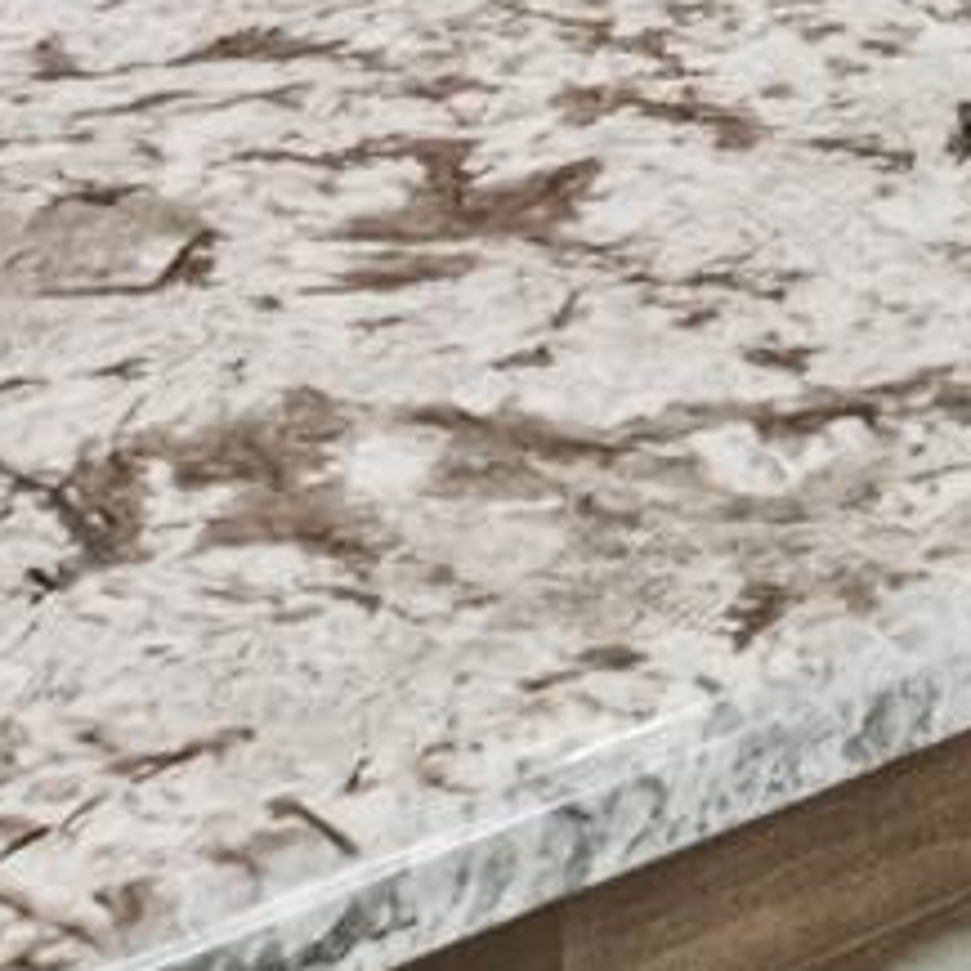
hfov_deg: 11.4
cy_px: -1363
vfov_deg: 10.3
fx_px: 4665
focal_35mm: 147
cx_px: 1427
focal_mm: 10
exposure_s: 1
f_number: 8
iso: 800
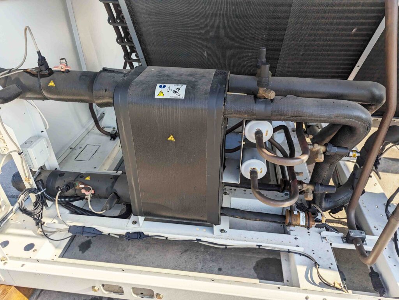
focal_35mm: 24
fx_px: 277
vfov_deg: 56.9
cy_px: 150
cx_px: 200
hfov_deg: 71.5
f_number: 1.85
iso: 45
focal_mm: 6.81
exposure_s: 1/1471
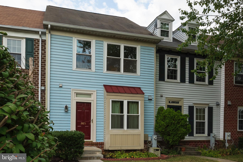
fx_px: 162
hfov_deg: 73.7
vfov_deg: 53.2
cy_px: 81
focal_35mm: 24
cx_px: 122
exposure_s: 1/250
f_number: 16
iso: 400
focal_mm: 24
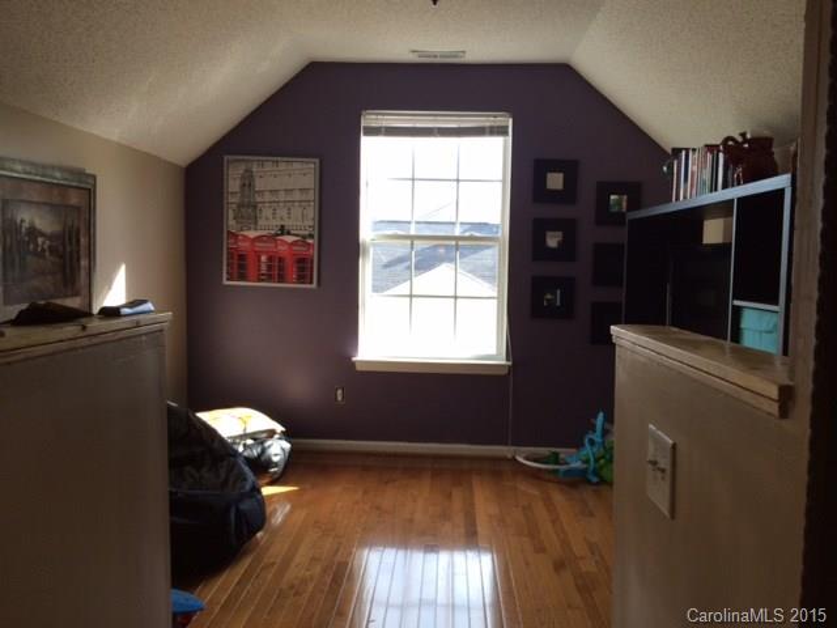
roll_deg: -0.9
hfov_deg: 61.7
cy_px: 314
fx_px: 701
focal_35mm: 29
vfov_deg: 48.2
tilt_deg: -4.8
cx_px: 418
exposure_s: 1/126
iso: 32
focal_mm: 4.15
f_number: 2.2
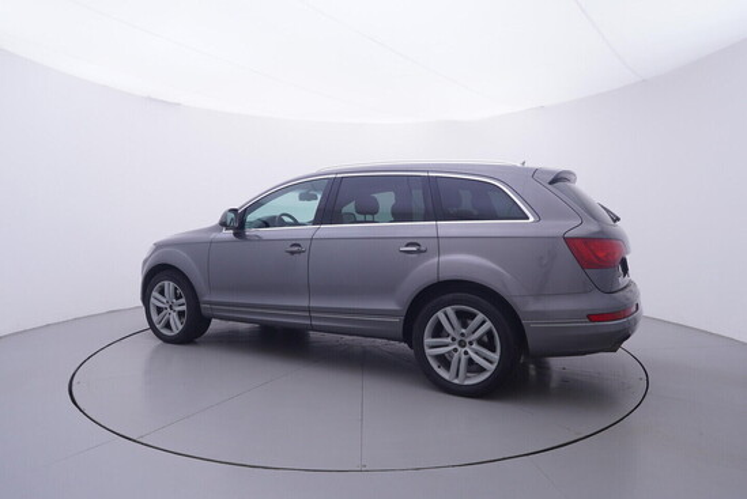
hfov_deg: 77.3
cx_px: 374
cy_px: 250
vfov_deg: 56.2
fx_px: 467
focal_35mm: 22
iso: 200
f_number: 5
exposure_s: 1/80
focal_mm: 15
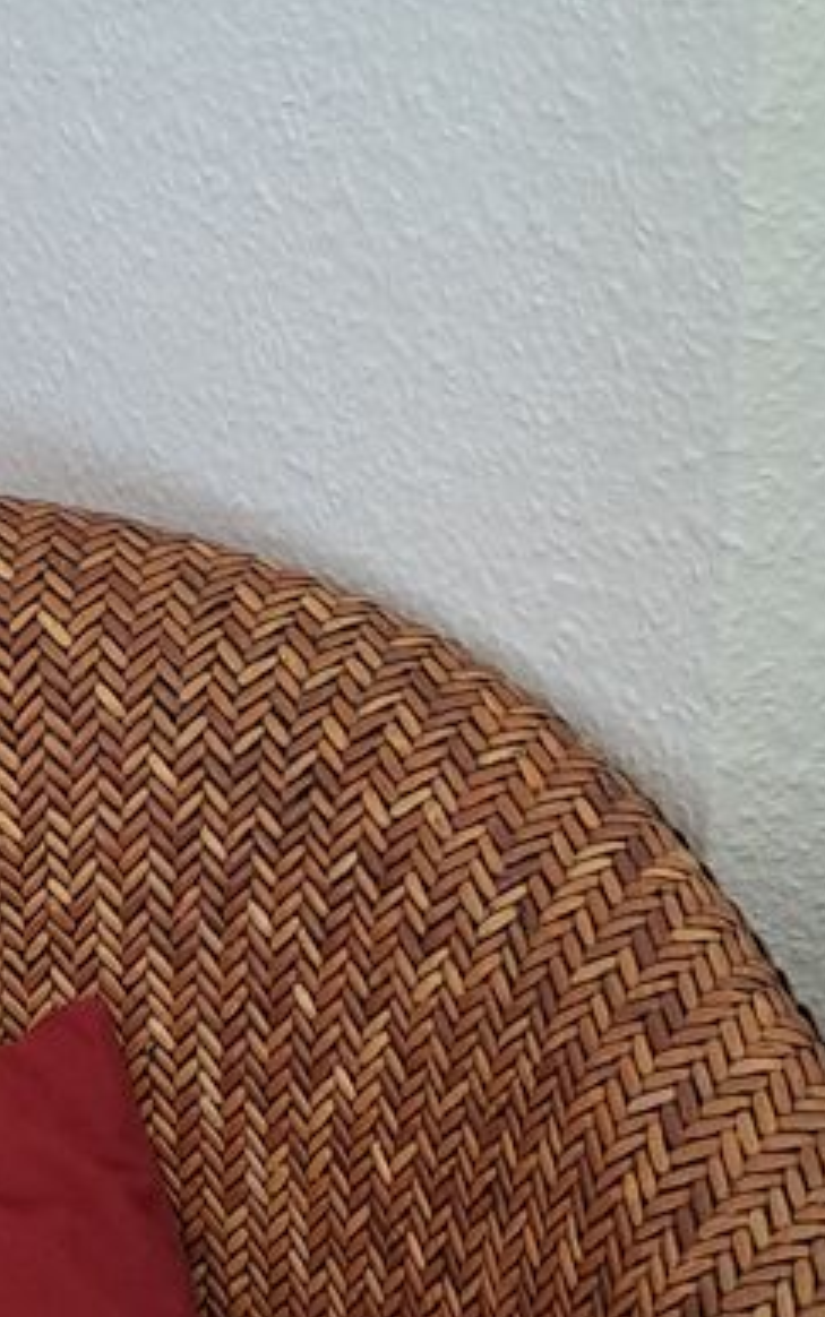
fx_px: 3269
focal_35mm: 91
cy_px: 1027
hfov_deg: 13.9
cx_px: -221
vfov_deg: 22.5
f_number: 1.8
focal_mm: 4.65
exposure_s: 1/50
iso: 80
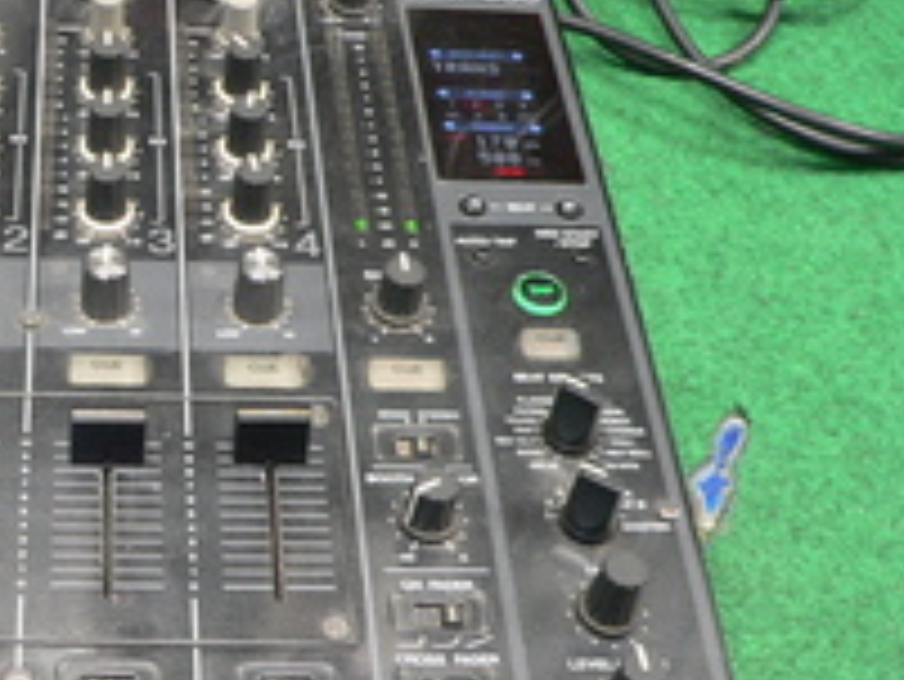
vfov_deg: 21.6
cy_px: 372
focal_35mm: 68
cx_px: 76
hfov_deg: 27.4
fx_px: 1777
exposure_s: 1/8
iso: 200
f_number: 2.8
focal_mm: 6
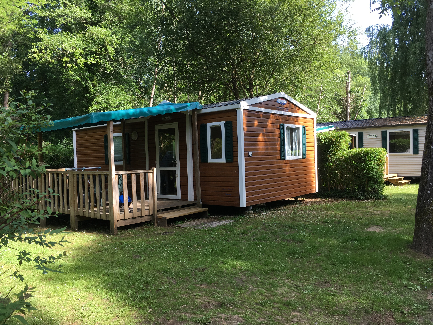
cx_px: 216
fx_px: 363
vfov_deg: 48.2
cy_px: 162
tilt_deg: -1.0
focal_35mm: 29
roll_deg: +1.2
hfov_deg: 61.7
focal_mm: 4.15
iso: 25
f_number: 2.2
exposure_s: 1/197
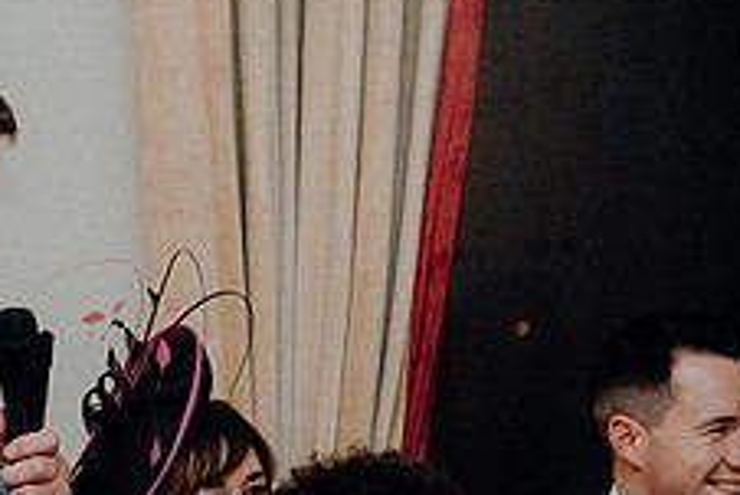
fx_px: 4278
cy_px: 559
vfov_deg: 6.6
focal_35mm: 208
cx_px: 111
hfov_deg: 9.9
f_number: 3.5
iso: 2500
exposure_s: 1/160
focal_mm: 54
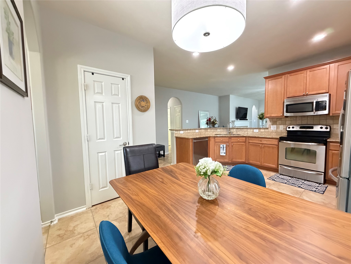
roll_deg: +0.9
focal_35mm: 14
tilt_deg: -3.5
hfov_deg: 102.1
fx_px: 142
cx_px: 176
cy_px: 132
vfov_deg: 85.7
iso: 1250
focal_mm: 2.22
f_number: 2.2
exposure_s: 1/60
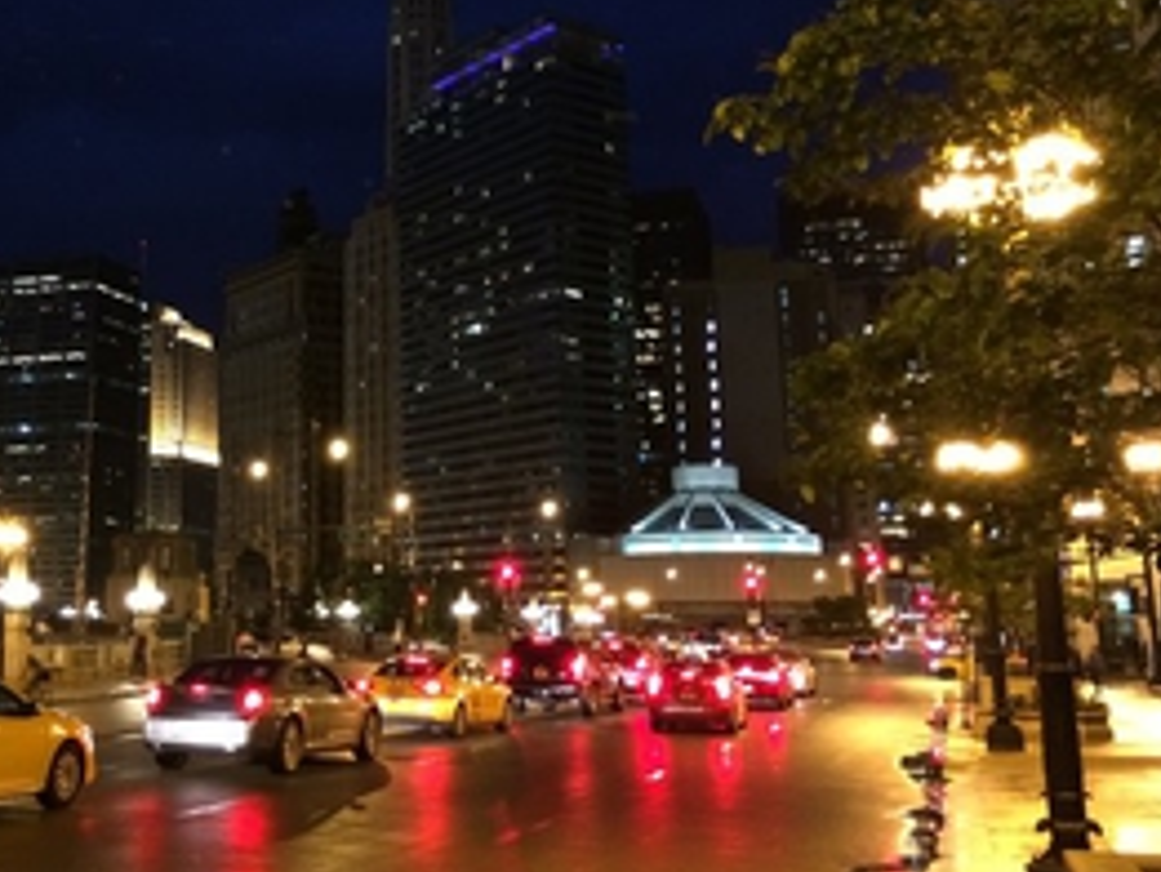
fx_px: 1544
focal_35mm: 46
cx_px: 334
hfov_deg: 40.4
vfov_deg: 31.4
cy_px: 338
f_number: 2.2
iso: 320
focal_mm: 4.12
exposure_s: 1/15
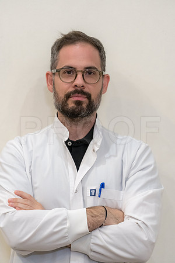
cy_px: 132
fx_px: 1232
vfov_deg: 12.2
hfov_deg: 8.1
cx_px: 88
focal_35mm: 169
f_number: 4
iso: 5000
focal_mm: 169
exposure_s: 1/80
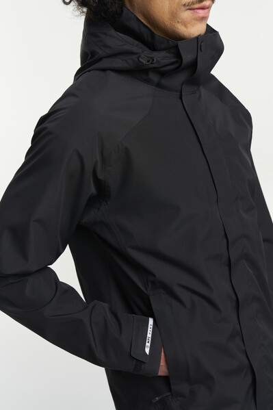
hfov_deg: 23.0
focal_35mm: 59
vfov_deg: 33.9
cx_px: 136
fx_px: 671
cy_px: 205
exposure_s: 1/160
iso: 160
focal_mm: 59
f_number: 7.1
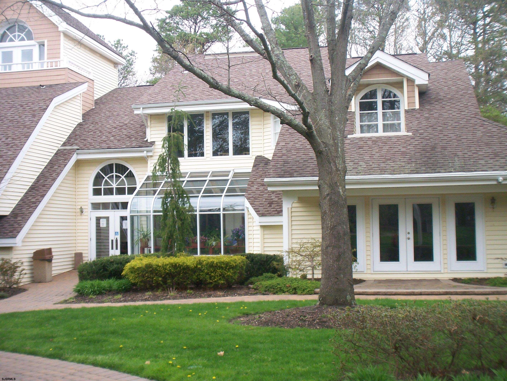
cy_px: 190
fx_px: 689
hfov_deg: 40.4
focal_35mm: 47
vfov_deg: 30.9
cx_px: 254
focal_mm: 7.8
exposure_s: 1/125
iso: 64
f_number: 3.9
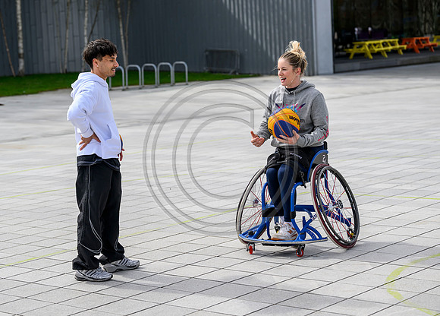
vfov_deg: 17.6
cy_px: 146
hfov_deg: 24.4
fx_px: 1017
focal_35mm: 81
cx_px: 186
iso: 400
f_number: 3.5
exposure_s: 1/2500
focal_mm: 72
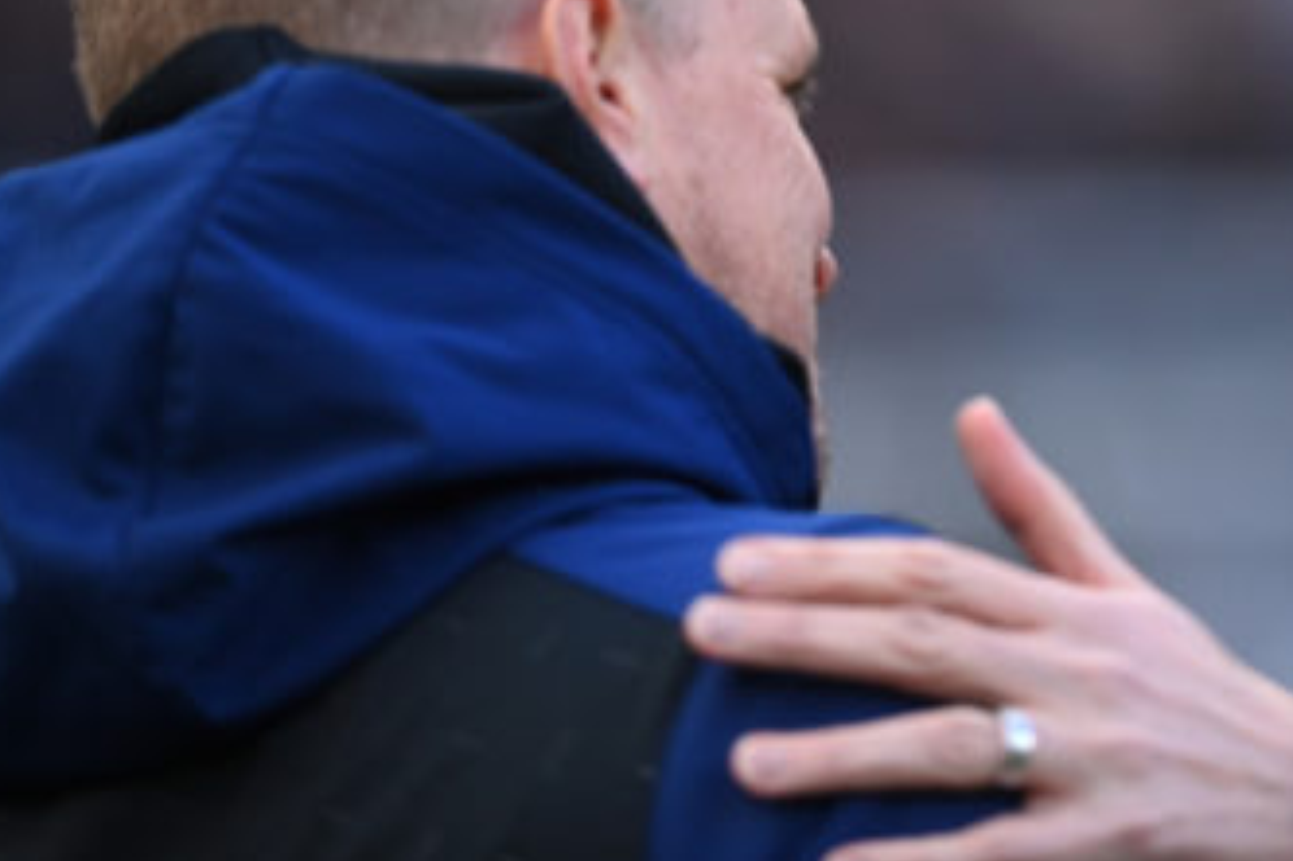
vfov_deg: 1.5
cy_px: -105
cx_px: 1312
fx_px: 32415
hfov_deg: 2.3
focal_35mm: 903
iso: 800
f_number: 3.2
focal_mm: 400
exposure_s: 1/2000
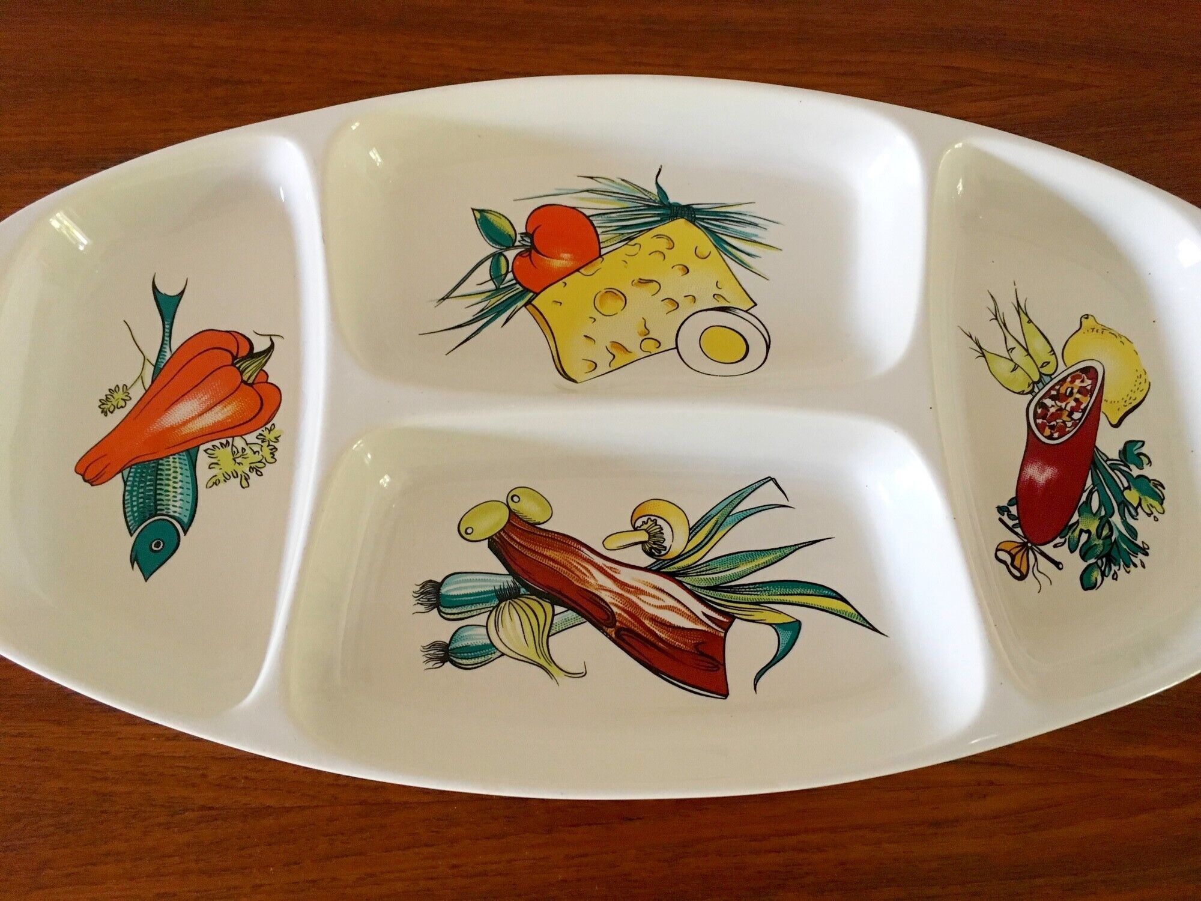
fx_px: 1006
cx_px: 600
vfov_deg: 48.2
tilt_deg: -71.8
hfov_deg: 61.7
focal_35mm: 29
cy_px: 450
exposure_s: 1/33
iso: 250
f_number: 2.2
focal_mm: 4.15
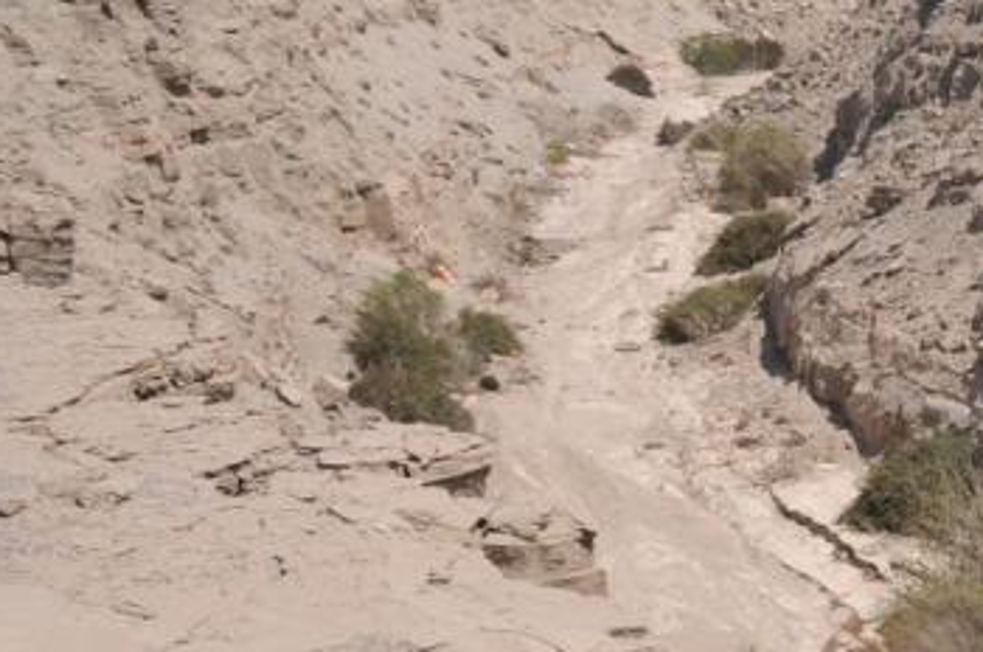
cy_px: 416
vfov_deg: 17.2
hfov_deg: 21.9
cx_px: 1424
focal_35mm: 79
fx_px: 2153
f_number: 9.5
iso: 200
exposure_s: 1/350
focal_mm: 18
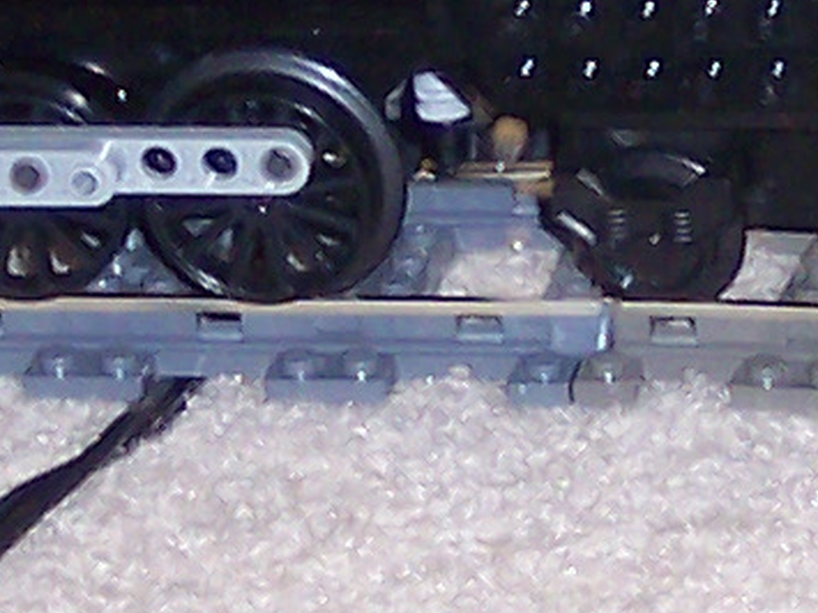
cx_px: 553
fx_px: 6520
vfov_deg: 5.4
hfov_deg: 7.2
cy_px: 108
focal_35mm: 276
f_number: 2.8
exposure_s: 1/30
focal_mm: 8
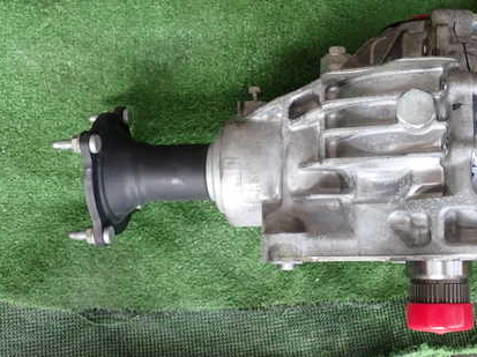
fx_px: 881
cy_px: 158
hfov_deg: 30.0
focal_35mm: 64
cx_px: 335
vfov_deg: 22.9
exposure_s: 1/125
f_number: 2.9
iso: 160
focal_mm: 7.84
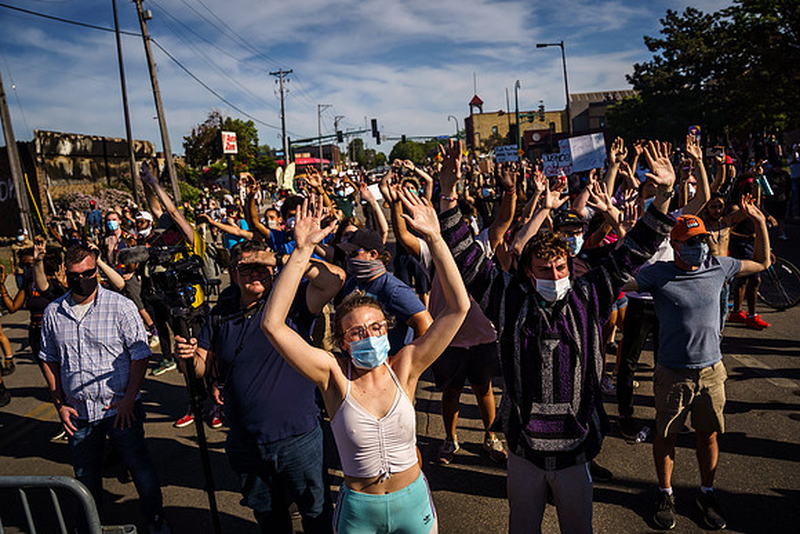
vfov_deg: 50.3
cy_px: 249
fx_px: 569
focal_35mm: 26
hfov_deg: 70.2
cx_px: 412
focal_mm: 24
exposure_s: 1/3200
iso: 200
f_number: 4
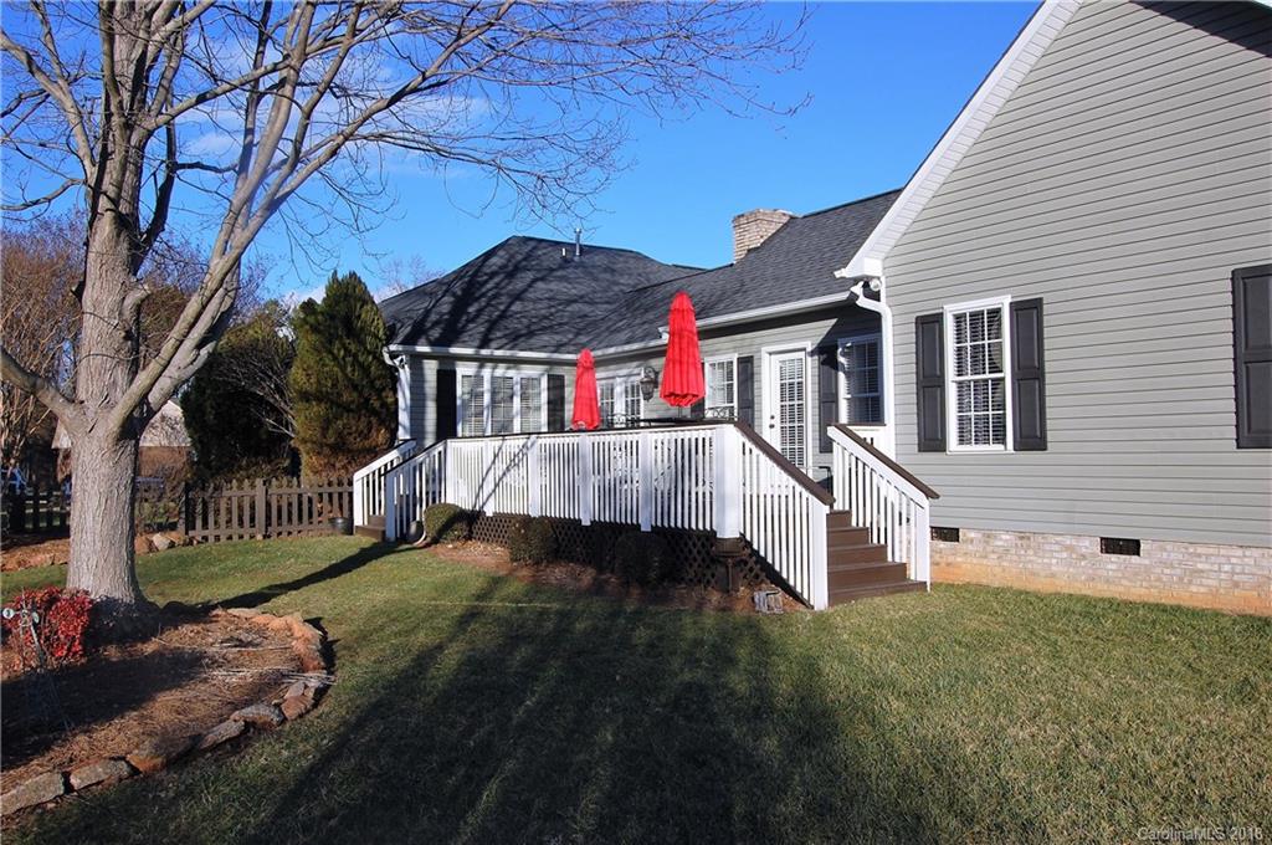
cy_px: 422
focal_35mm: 27
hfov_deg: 67.4
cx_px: 636
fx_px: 953
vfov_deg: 47.8
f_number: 9
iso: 200
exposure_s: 1/320
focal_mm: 18
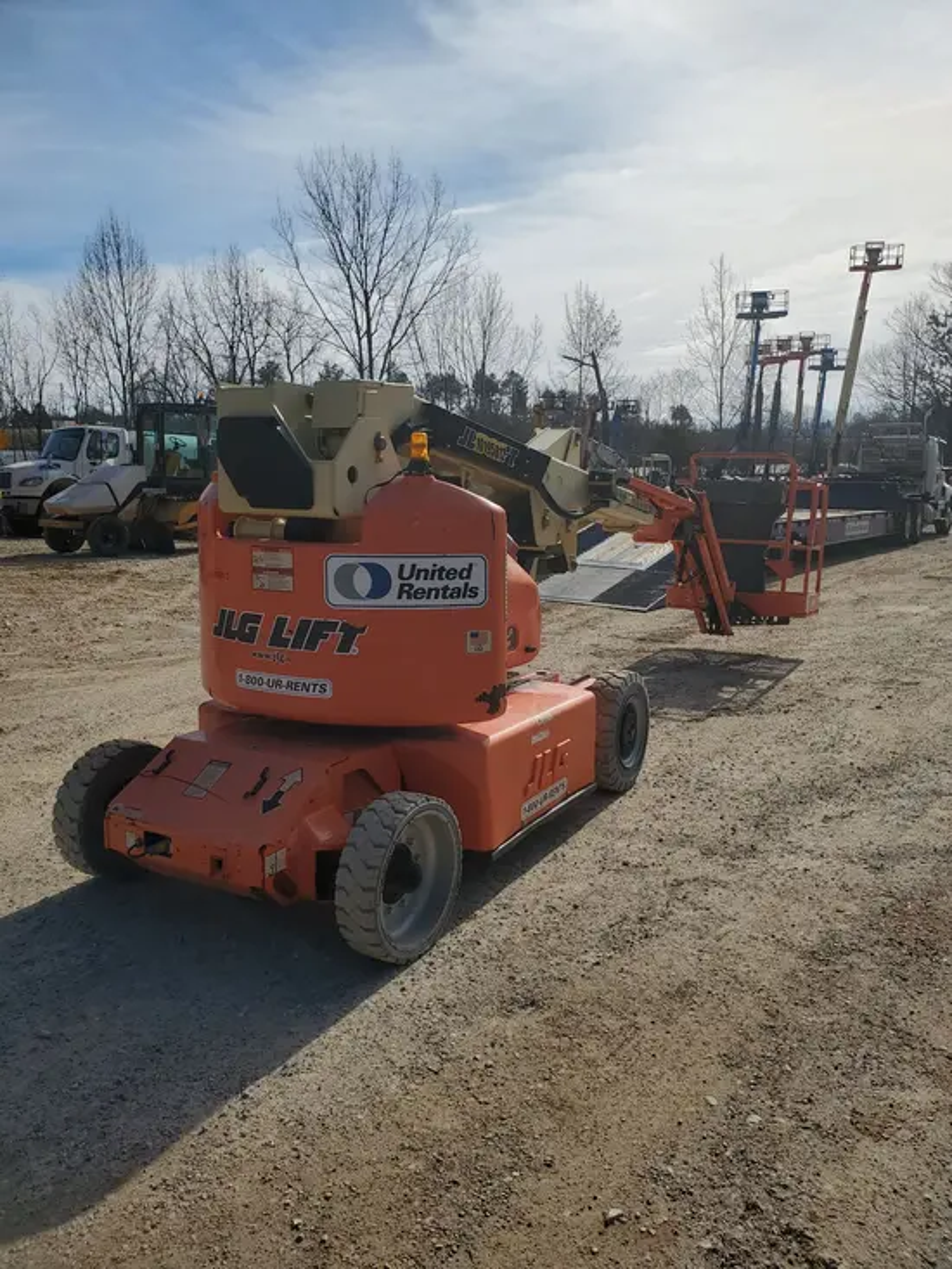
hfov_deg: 53.1
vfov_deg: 67.3
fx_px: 953
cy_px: 634
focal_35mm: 26
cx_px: 476
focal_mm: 4.3
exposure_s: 1/2903
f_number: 2.4
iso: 50
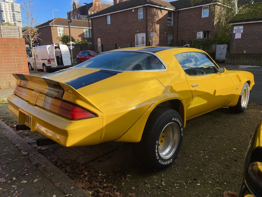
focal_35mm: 26
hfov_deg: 67.3
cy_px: 98
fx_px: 197
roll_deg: +2.1
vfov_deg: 53.1
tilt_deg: -13.6
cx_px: 131
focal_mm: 4.2
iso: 32
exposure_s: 1/2398
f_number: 1.6
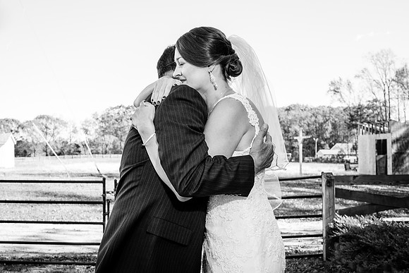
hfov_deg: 45.0
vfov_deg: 30.8
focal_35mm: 43
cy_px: 155
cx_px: 196
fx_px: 494
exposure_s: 1/200
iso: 400
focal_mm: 35
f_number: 5.6
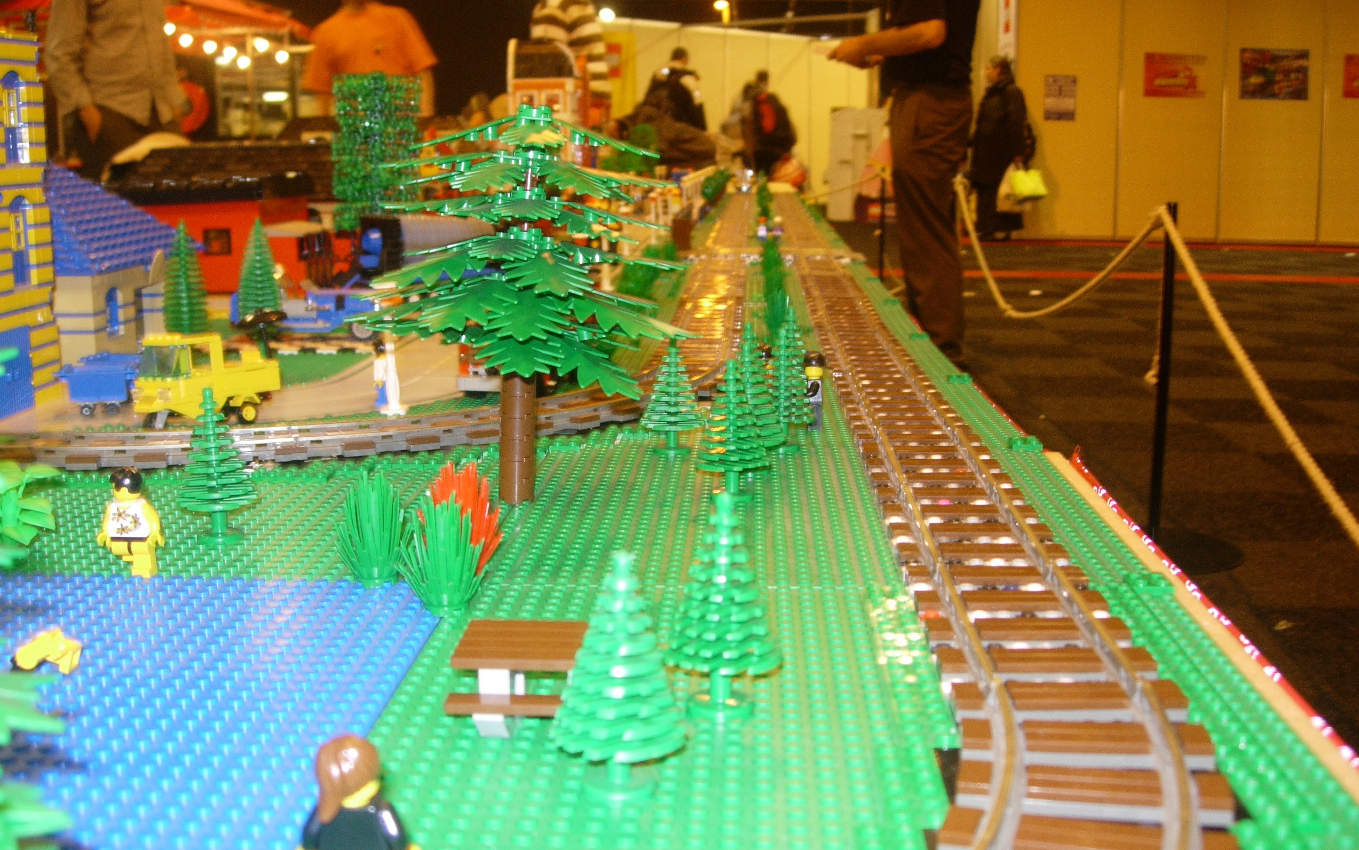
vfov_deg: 31.2
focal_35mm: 41
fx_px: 1519
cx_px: 671
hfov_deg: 48.2
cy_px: 481
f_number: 2.8
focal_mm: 7.8
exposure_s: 1/3.2
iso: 79
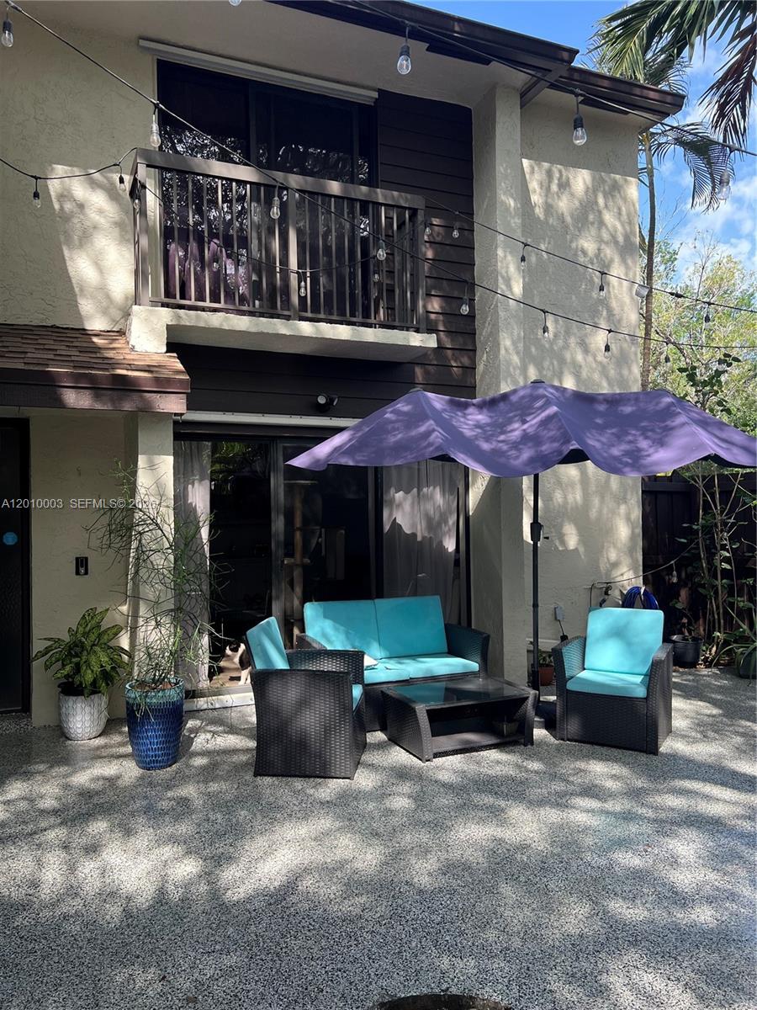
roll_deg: +1.1
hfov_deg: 53.1
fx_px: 758
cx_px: 378
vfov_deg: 67.3
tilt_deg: +0.7
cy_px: 505
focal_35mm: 26
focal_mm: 5.7
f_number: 1.5
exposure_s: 1/611
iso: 50
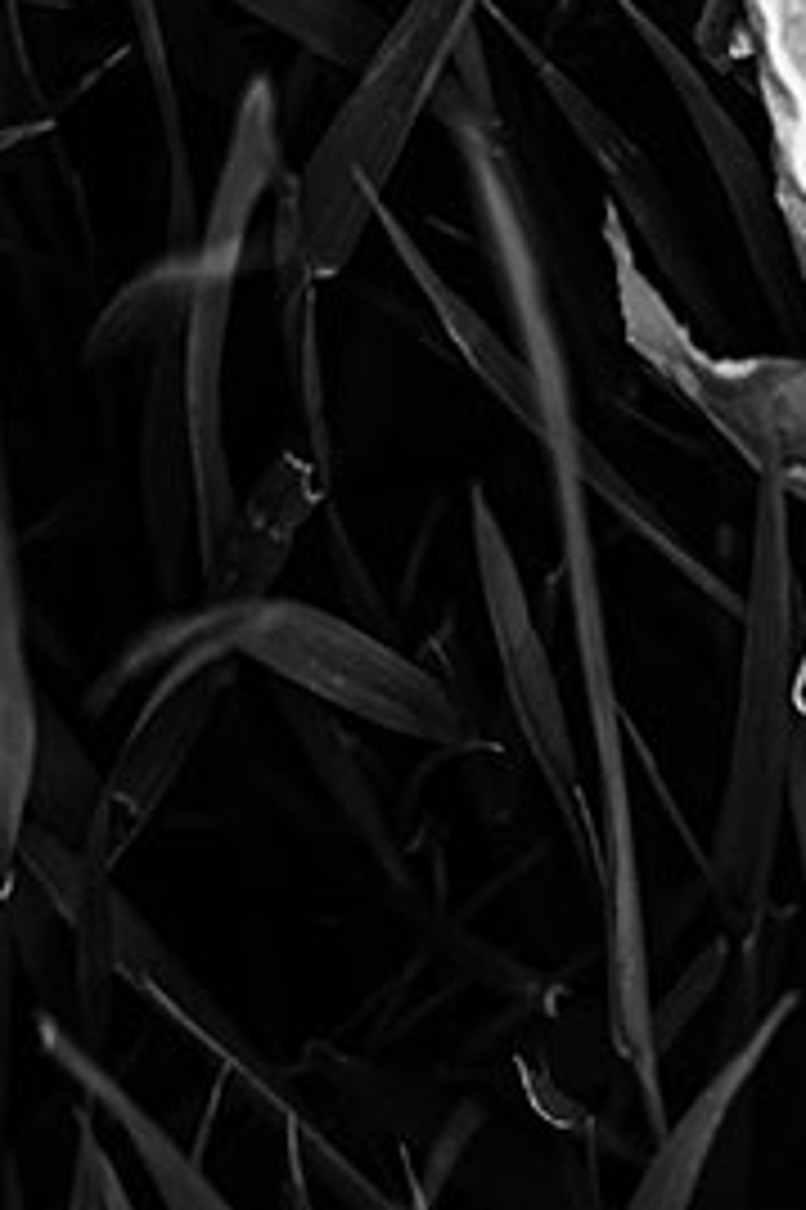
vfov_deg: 5.3
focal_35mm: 390
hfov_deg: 3.5
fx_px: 13113
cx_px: 1040
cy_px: 479
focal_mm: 210
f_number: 6
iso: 2500
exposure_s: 1/1000
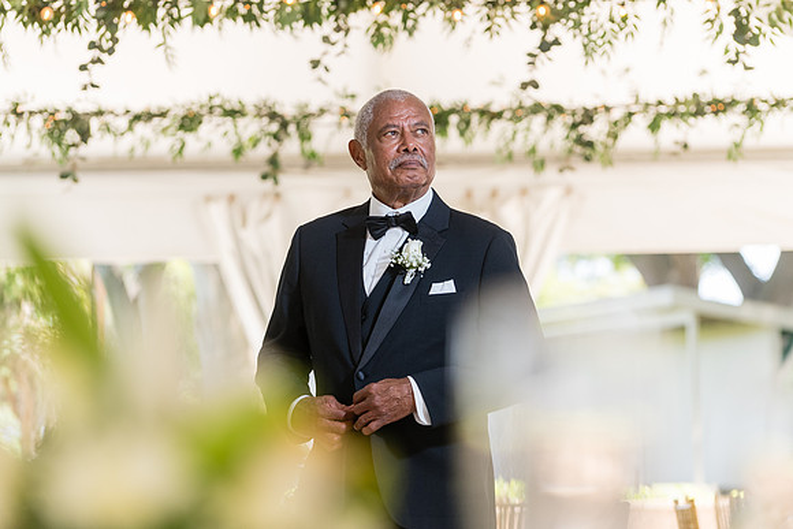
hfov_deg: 13.9
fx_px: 3257
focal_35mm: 148
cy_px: 264
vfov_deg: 9.3
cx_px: 396
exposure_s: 1/250
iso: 400
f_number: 4
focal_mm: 145
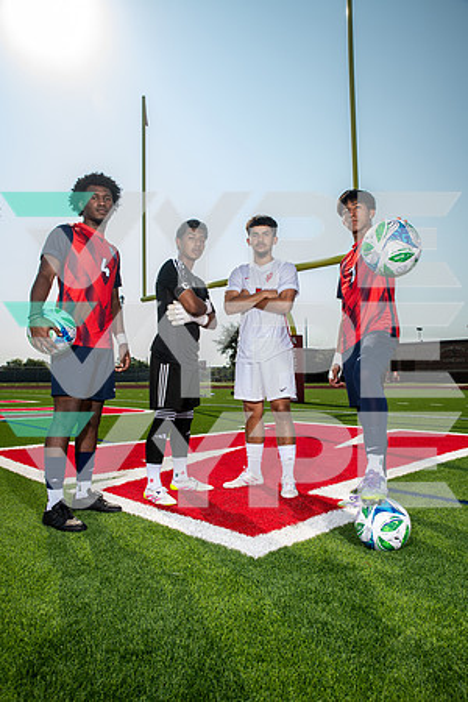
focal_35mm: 26
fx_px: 507
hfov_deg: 49.6
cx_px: 234
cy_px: 351
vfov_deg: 69.4
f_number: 6.3
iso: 100
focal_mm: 26
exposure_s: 1/400
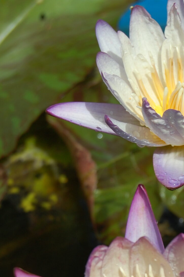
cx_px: 171
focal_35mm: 193
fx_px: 1483
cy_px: 286
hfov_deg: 7.1
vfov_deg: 10.6
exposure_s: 1/400
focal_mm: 55
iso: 200
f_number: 10
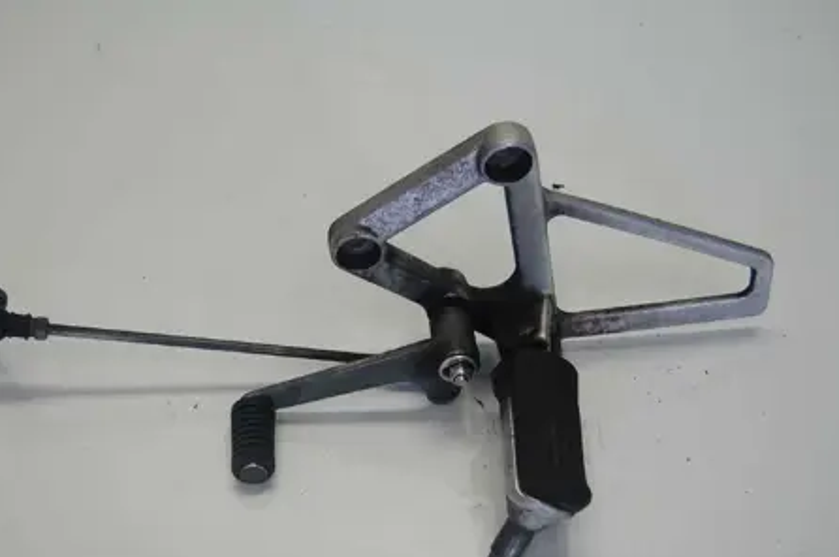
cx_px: 383
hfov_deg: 35.3
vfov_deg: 23.8
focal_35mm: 57
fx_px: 1317
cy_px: 337
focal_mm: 31
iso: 400
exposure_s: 1/100
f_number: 5
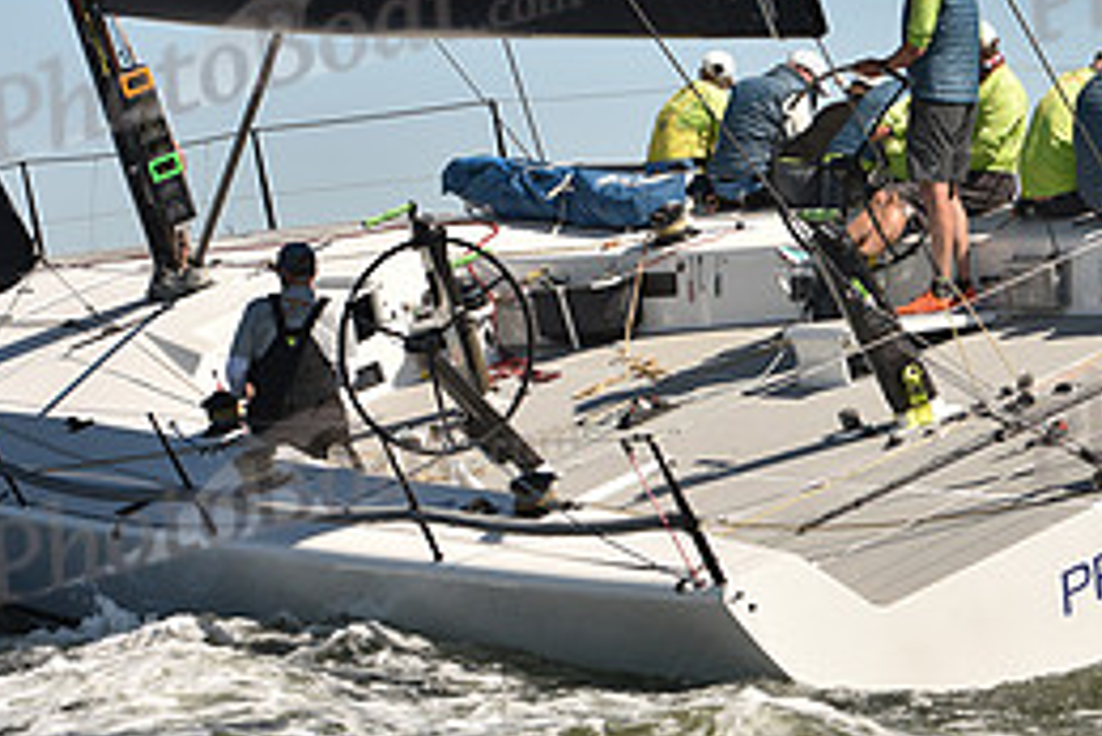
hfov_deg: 13.0
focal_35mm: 157
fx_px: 4808
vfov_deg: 8.7
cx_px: 804
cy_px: 215
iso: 250
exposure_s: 1/800
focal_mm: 70
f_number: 5
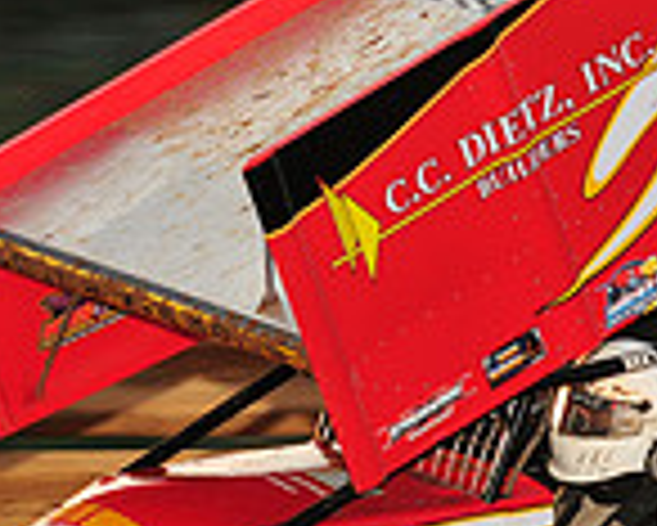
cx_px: 459
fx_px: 10488
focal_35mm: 539
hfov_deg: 3.6
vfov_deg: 2.9
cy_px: 378
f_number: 7.1
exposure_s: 1/320
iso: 800
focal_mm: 145
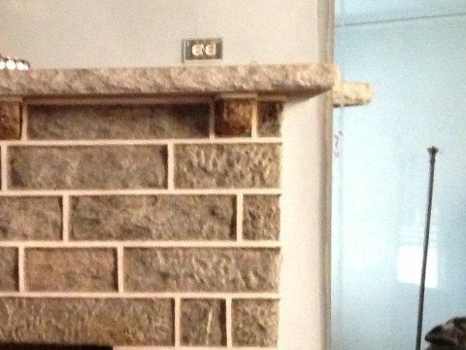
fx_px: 1333
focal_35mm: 99
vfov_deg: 14.9
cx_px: -149
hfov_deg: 18.4
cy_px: 274
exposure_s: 1/15
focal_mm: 4.13
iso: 640
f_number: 2.4
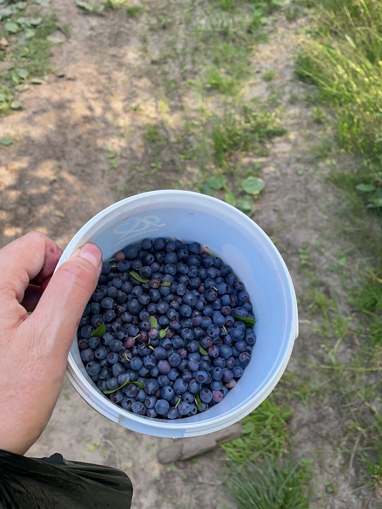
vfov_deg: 61.7
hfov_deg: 48.2
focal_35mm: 29
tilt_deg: -51.0
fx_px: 427
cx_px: 191
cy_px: 254
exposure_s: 1/241
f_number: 1.6
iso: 32
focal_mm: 4.2
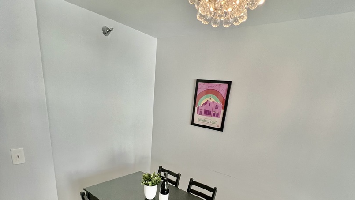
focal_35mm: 19
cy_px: 161
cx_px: 177
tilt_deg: -17.5
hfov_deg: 89.6
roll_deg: -5.7
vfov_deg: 54.3
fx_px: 179
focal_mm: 1.57
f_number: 1.8
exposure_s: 1/120
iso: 160
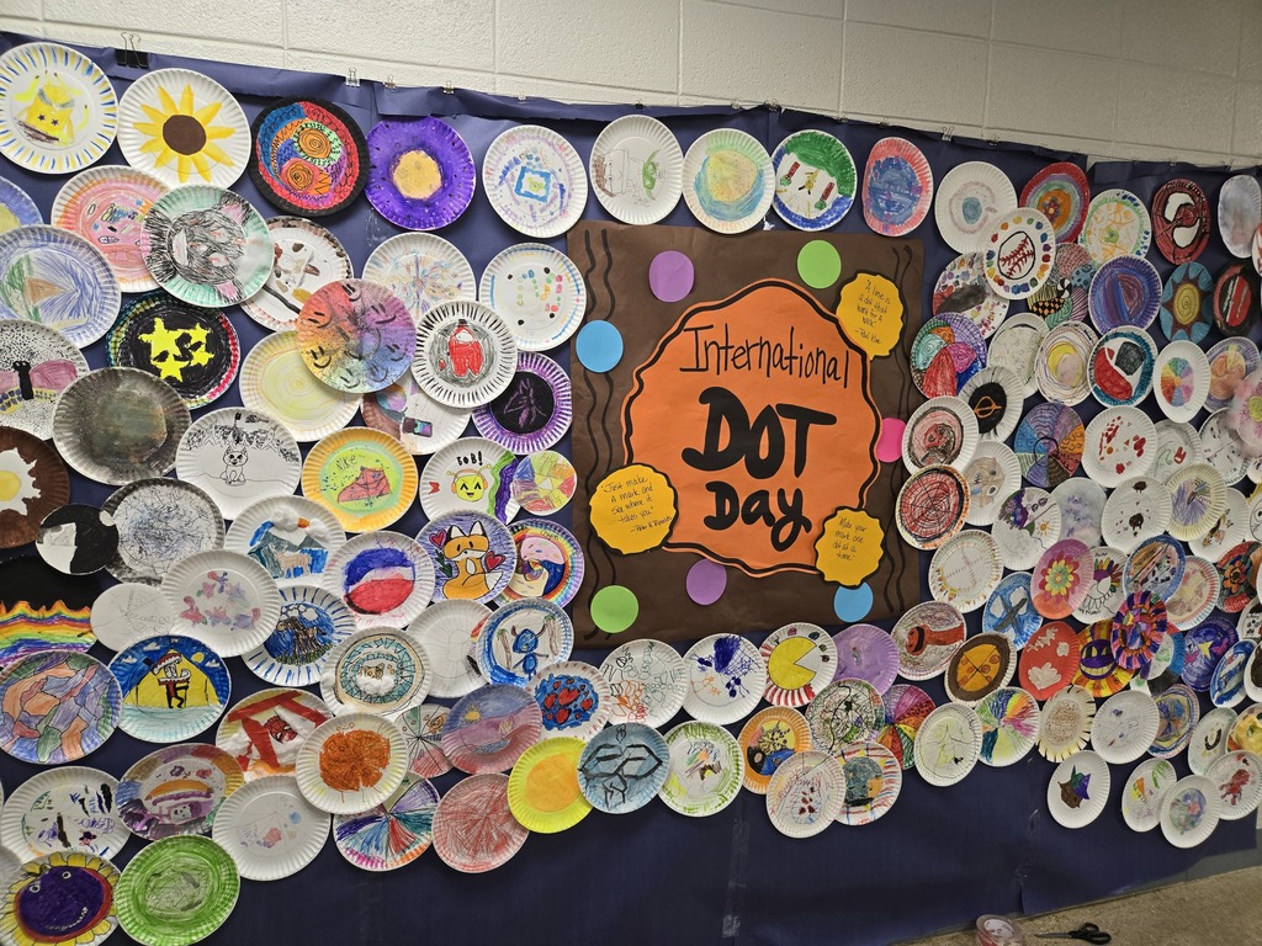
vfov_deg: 58.9
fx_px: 839
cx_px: 631
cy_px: 473
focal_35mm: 23
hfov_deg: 73.9
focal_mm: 5.4
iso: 200
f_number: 1.8
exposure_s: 1/120
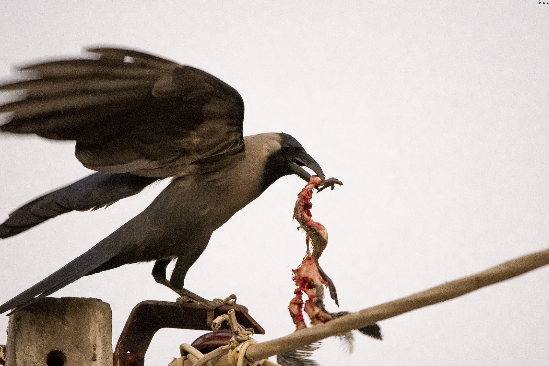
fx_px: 14711
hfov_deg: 2.1
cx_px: 289
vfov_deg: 1.4
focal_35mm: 965
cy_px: 174
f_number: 6.3
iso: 2500
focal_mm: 600
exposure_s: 1/400
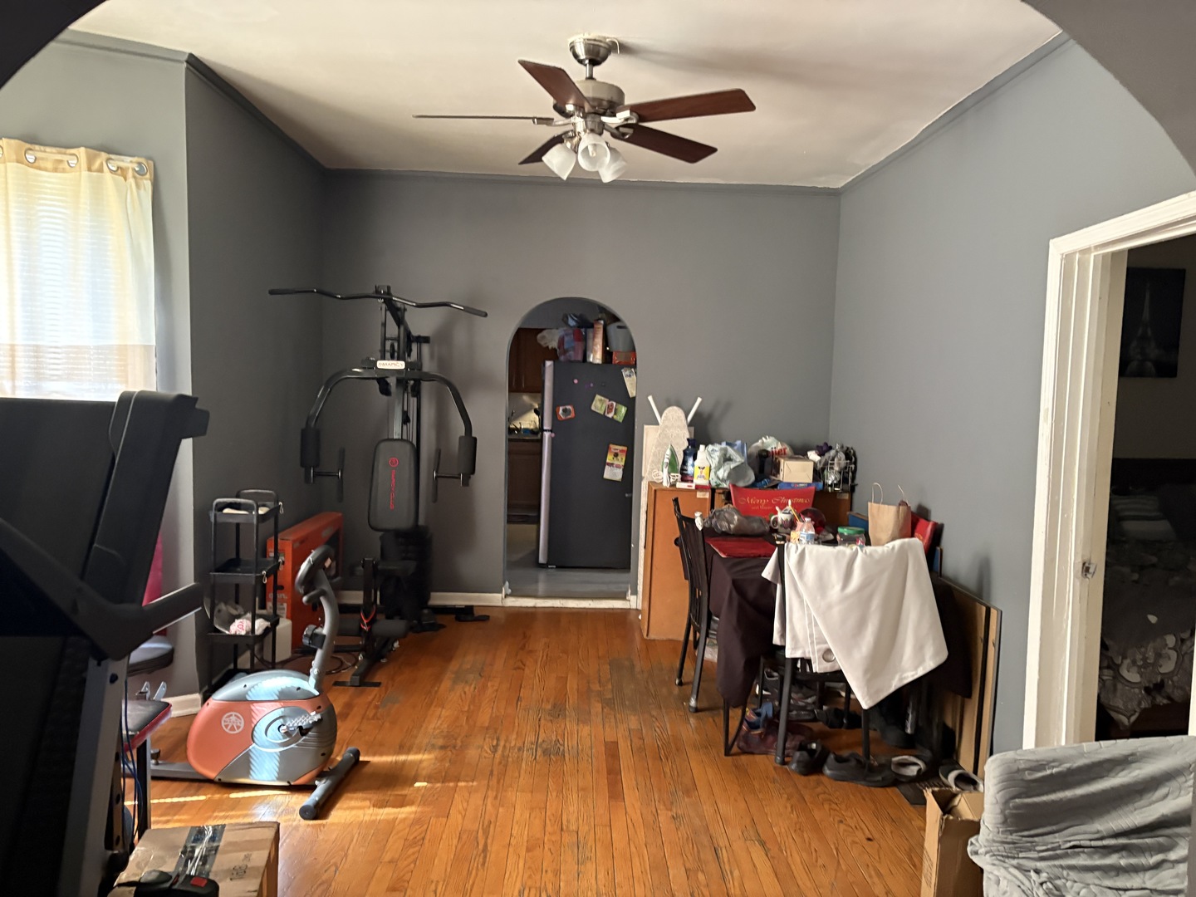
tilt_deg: -5.6
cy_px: 448
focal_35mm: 26
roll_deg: -2.3
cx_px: 598
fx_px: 898
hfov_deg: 67.3
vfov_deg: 53.1
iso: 640
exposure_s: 1/40
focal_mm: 5.96
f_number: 1.6
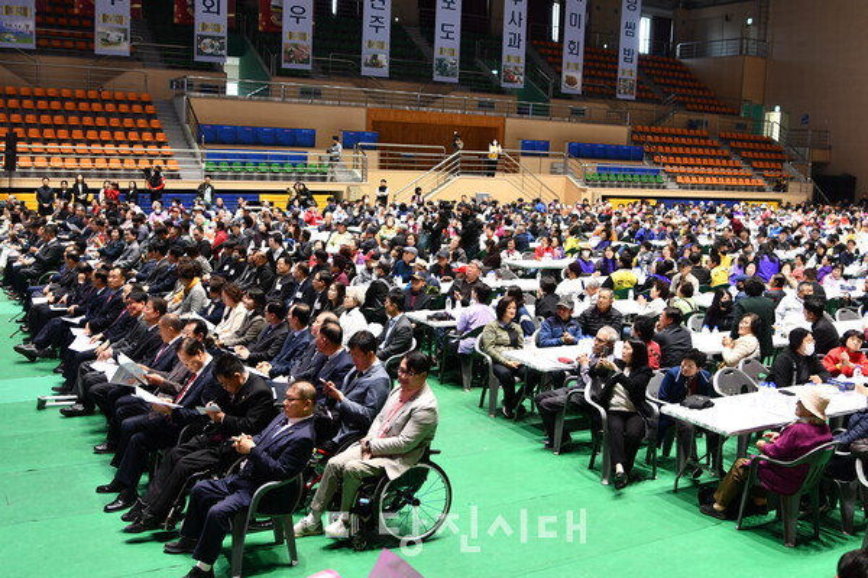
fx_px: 868
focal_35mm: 36
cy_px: 289
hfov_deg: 53.1
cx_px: 434
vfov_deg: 36.9
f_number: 5
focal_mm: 24
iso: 640
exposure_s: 1/100
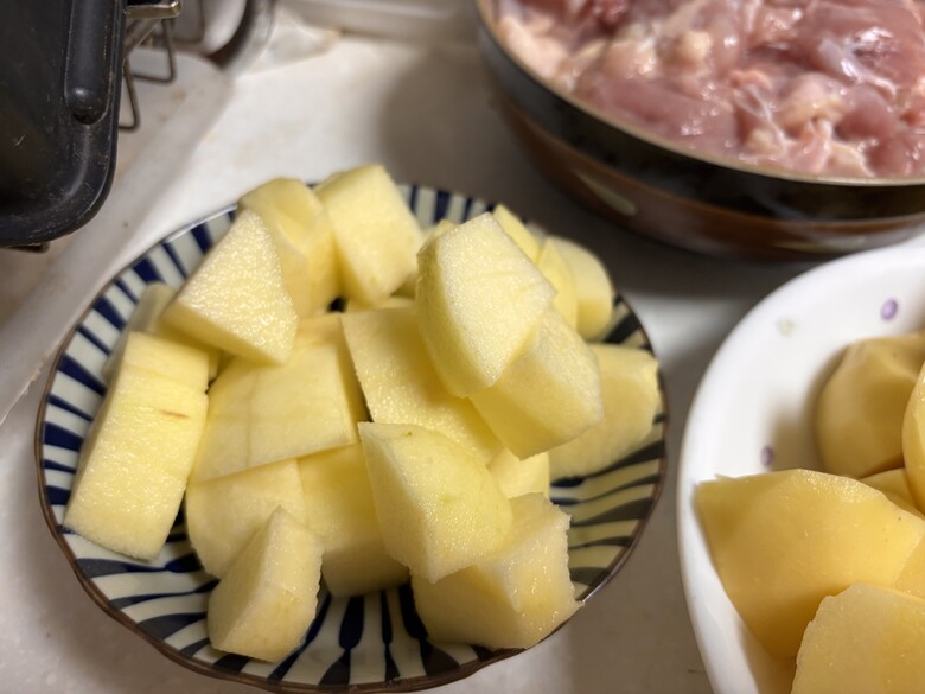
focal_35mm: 26
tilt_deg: -51.9
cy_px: 347
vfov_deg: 53.1
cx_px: 462
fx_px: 695
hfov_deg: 67.3
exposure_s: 1/120
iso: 125
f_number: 1.6
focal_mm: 5.96
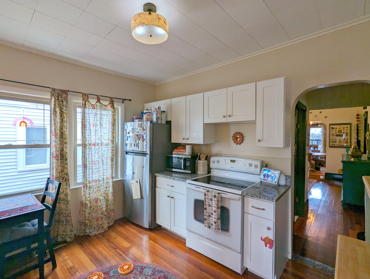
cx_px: 185
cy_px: 140
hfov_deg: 94.4
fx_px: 171
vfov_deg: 78.2
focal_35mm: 16
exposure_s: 1/120
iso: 86
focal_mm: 2.35
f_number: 2.2
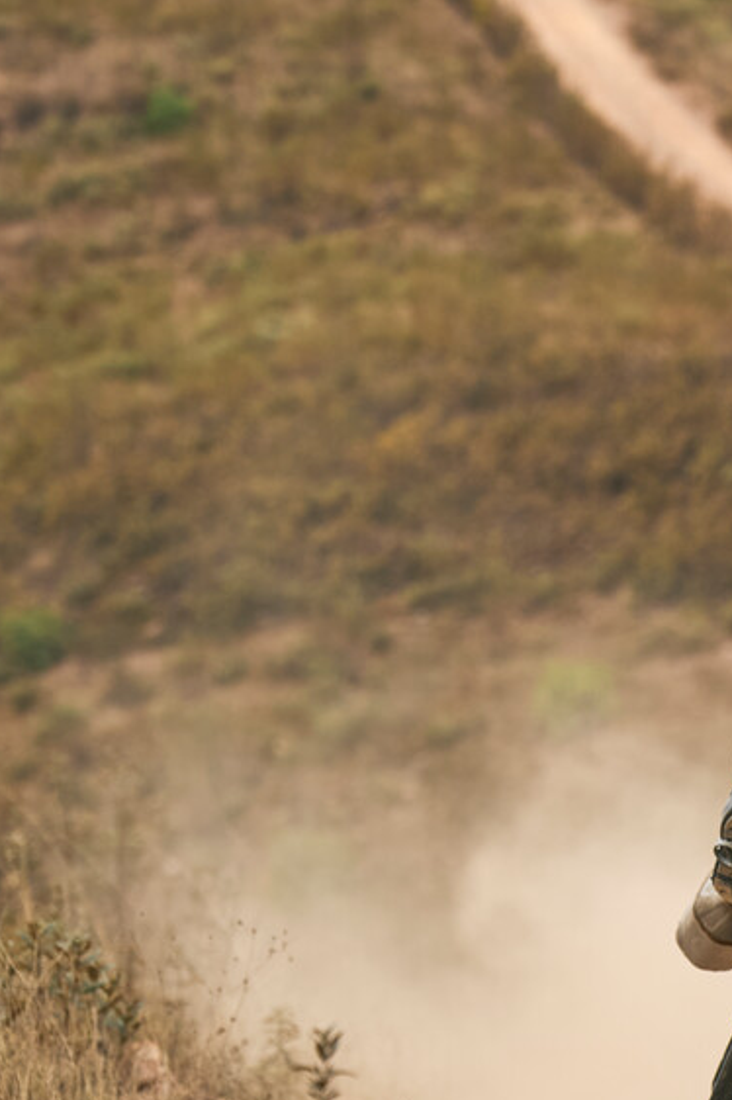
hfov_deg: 5.8
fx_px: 7237
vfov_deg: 8.7
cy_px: 218
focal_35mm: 237
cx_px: 725
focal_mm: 111
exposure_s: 1/640
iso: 160
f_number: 4.5
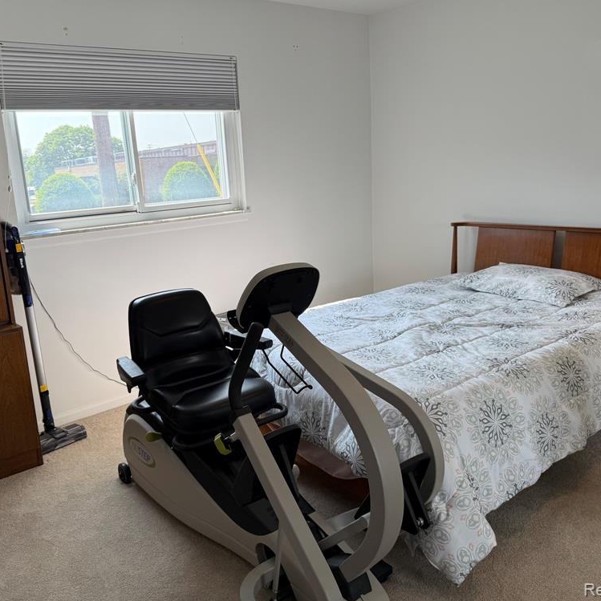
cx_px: 254
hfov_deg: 55.4
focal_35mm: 29
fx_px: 570
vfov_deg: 55.6
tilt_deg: -11.1
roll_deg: +3.1
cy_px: 294
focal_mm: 6.76
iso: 80
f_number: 1.78
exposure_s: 1/360
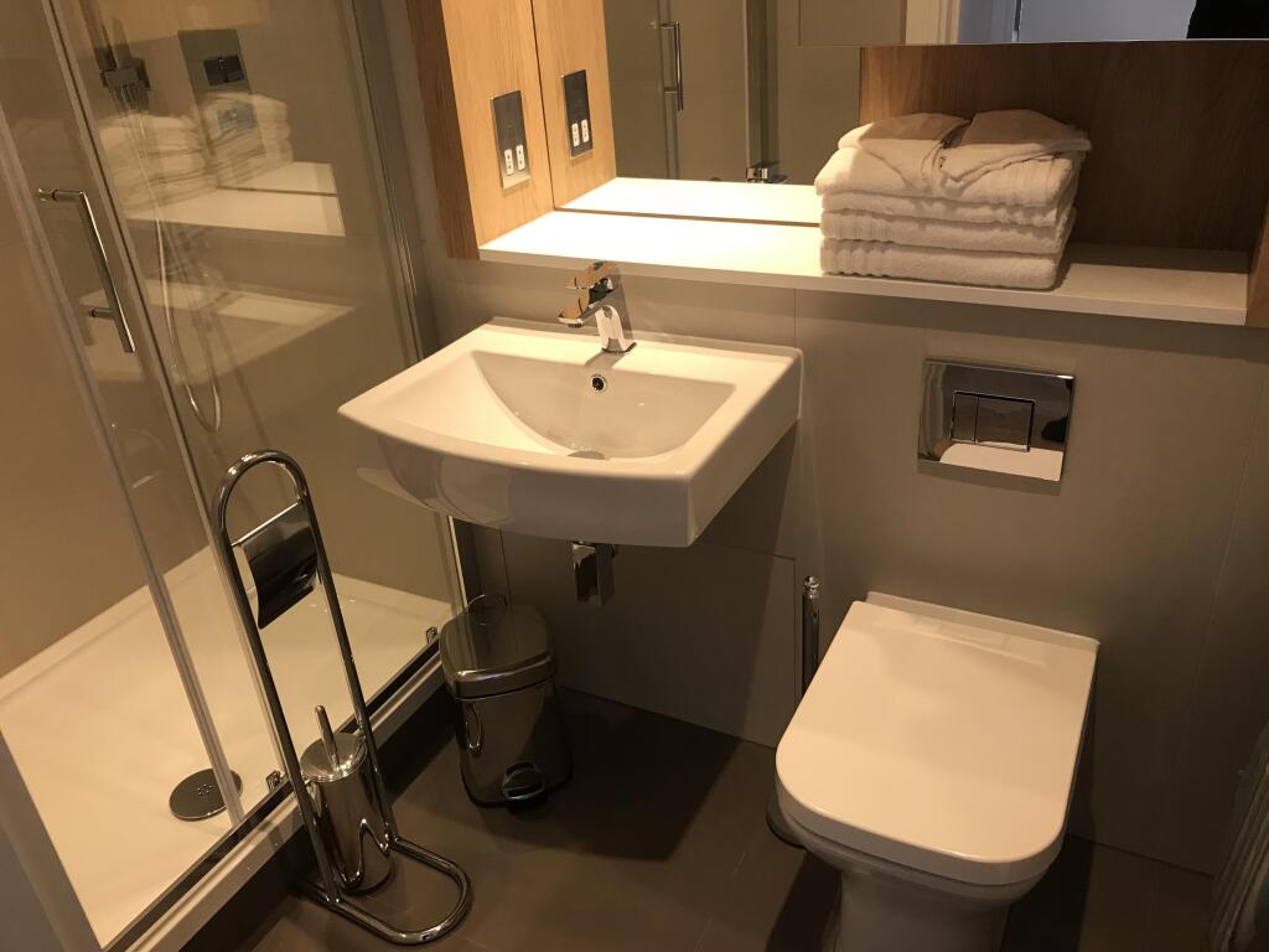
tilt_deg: -25.8
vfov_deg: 49.7
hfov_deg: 63.4
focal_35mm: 28
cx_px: 634
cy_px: 476
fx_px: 1026
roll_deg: +5.7
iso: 32
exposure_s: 1/20
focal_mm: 3.99
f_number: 1.8
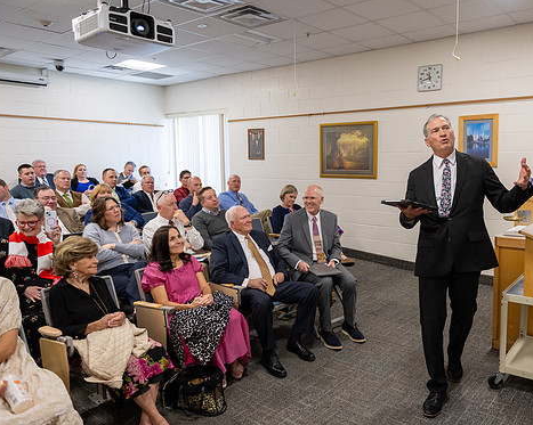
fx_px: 441
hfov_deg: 61.7
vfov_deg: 51.5
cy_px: 209
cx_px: 318
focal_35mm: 28
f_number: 2.8
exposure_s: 1/250
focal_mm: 24
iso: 1250
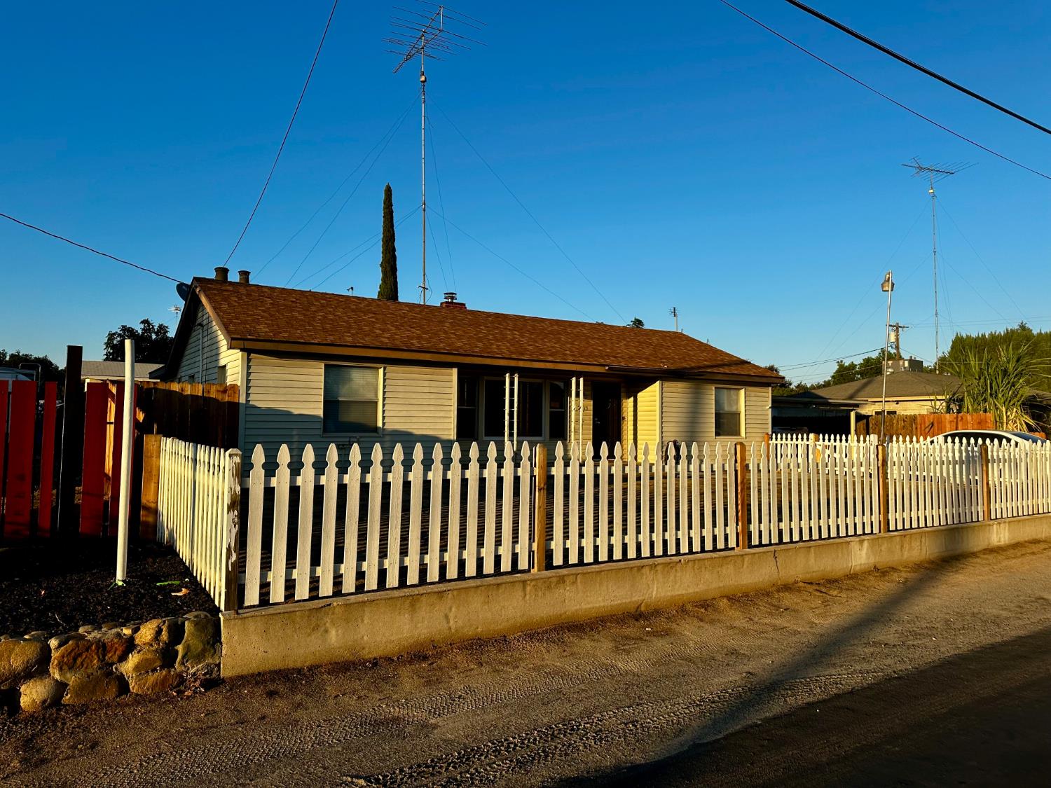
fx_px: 729
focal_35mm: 24
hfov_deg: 71.6
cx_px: 526
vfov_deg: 56.8
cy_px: 394
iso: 80
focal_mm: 6.86
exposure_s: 1/2967
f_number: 1.78
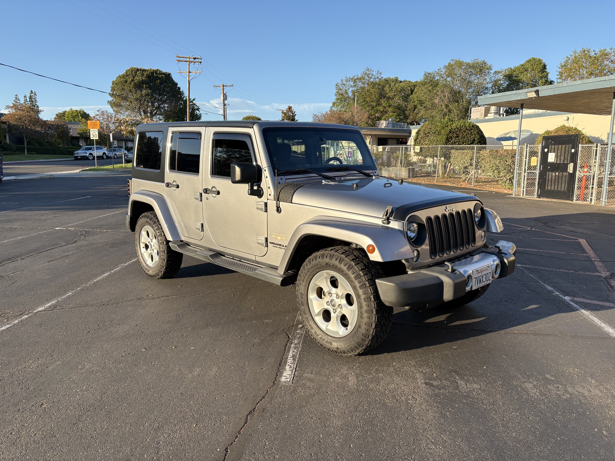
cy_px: 230
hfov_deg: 67.3
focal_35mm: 26
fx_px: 462
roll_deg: -0.6
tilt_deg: -7.7
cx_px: 308
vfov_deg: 53.1
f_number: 1.6
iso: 50
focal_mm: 5.96
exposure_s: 1/1263
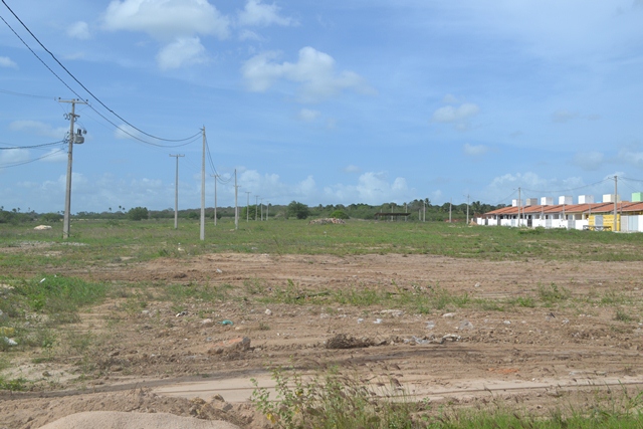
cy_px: 214
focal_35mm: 36
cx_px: 322
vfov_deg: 36.9
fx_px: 643
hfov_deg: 53.1
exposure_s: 1/250
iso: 100
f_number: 8
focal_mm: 24
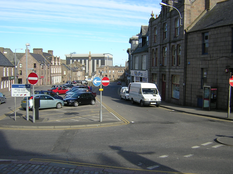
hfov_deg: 51.4
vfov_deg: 39.7
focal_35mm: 36
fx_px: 242
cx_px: 116
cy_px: 87
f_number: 5.2
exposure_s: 1/224
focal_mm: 4.7
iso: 100
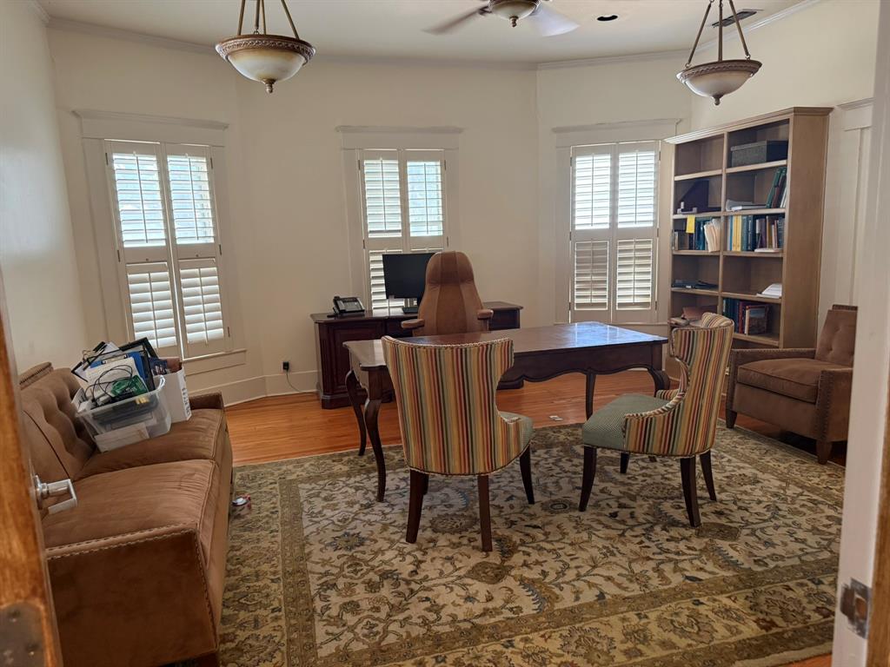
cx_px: 445
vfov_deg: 56.8
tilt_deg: -9.1
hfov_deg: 71.6
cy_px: 334
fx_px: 617
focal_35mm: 24
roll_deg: +2.5
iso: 320
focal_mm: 6.76
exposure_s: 1/60
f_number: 1.78
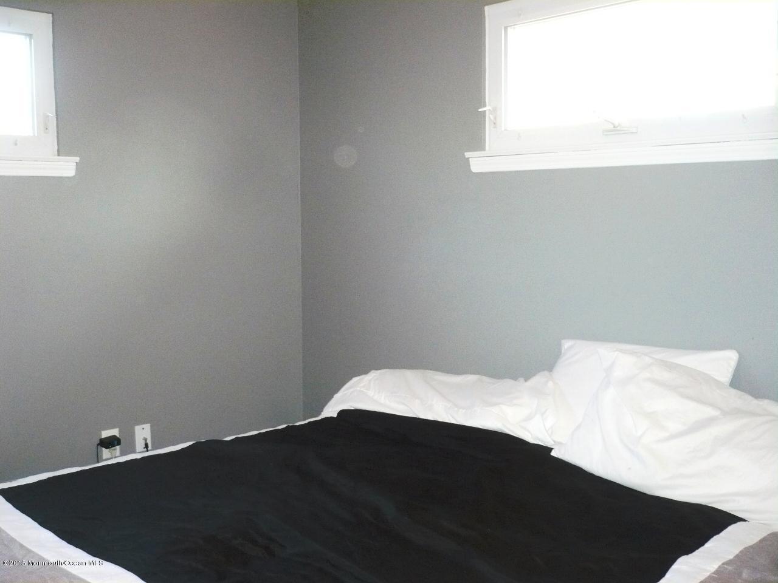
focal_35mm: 35
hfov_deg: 52.6
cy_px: 292
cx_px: 389
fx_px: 787
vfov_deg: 40.7
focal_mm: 5.8
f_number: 2.8
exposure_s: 1/30
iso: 400
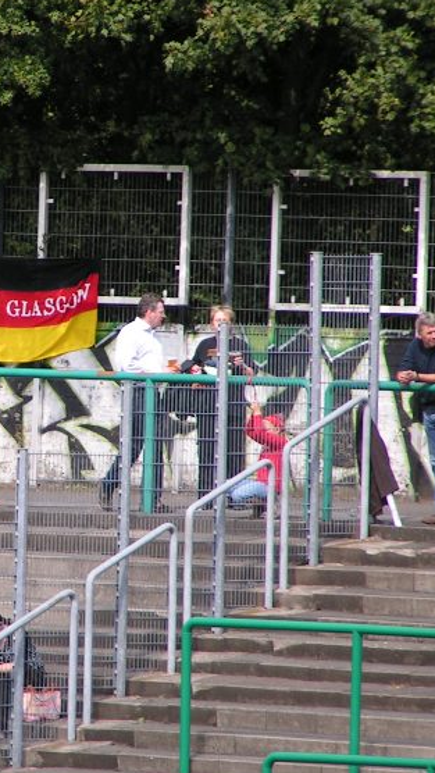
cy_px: 382
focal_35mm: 596
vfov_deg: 3.6
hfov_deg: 2.0
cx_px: -32
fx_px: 12214
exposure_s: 1/500
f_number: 3.5
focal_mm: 58
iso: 50
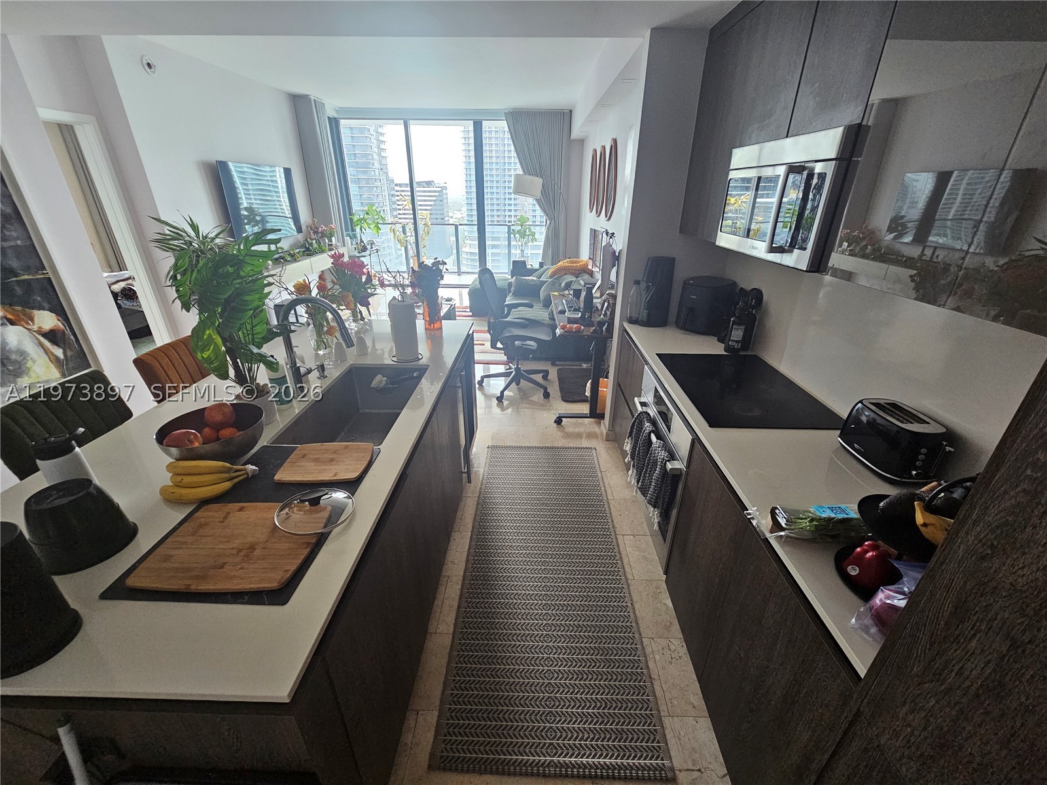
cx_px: 524
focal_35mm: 13
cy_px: 392
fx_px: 393
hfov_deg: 106.2
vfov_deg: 89.9
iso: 250
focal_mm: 2.2
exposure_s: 1/60
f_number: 2.2
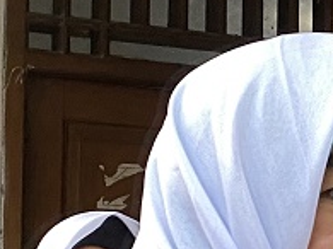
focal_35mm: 160
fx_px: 1538
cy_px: 334
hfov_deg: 11.3
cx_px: 649
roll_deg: -1.2
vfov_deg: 9.1
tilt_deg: +3.1
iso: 125
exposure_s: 1/62
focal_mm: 4.25
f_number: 1.8
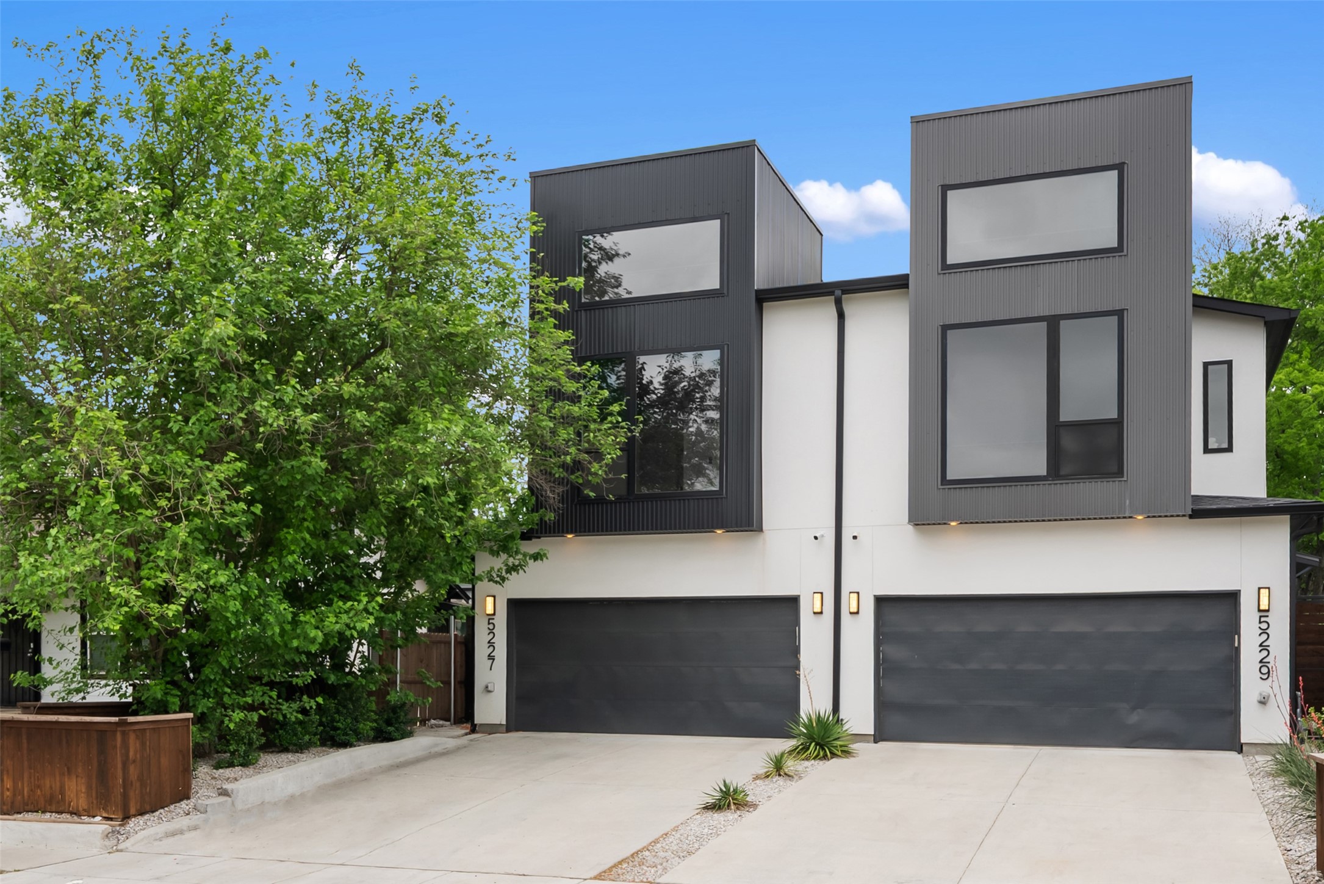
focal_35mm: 33
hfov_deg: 57.2
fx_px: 1214
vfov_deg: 40.0
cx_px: 662
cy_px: 442
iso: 125
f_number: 11
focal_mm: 22
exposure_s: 1/25
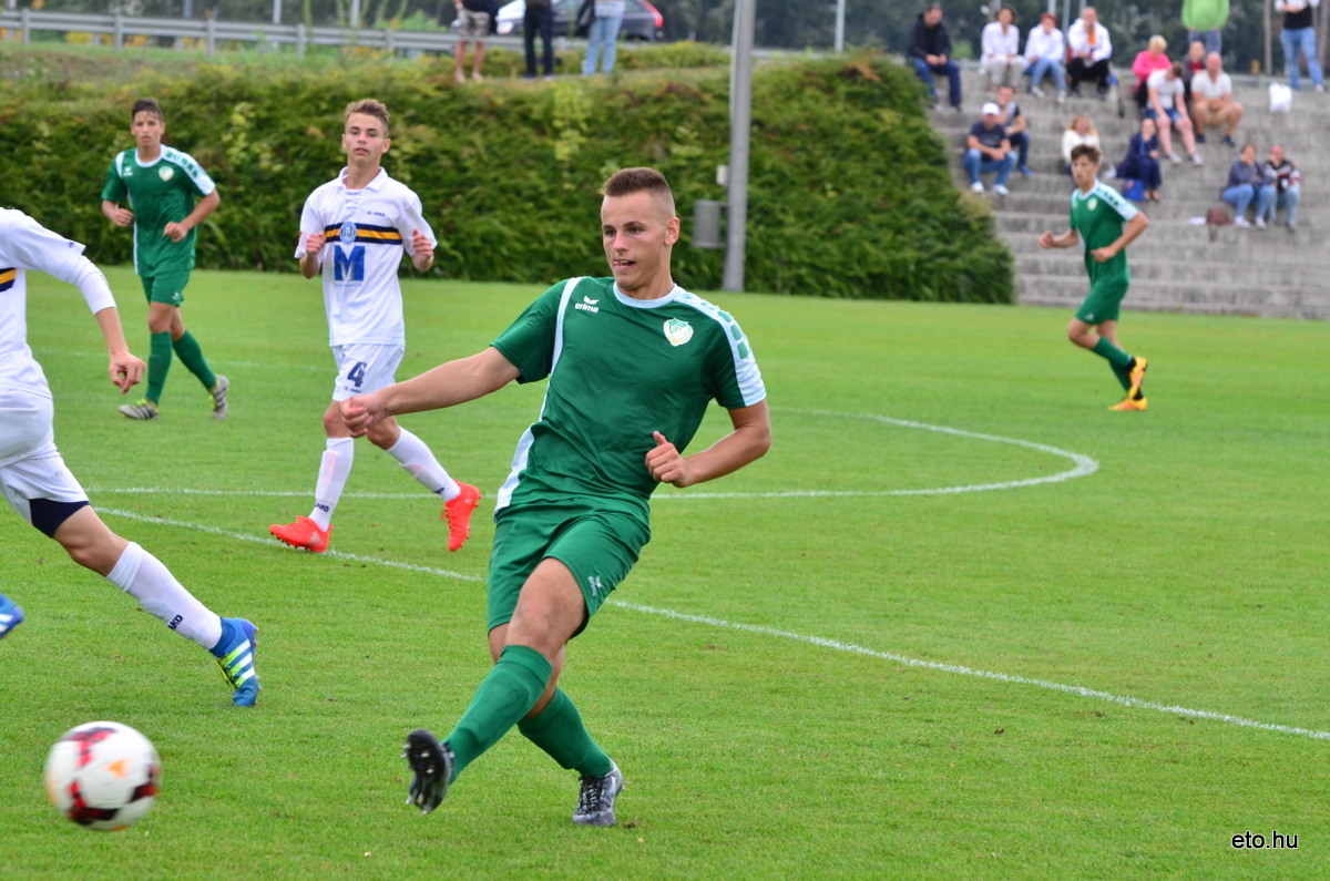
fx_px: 6747
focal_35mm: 183
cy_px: 440
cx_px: 665
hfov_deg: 11.3
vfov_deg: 7.5
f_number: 6.3
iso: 800
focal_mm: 122
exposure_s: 1/500
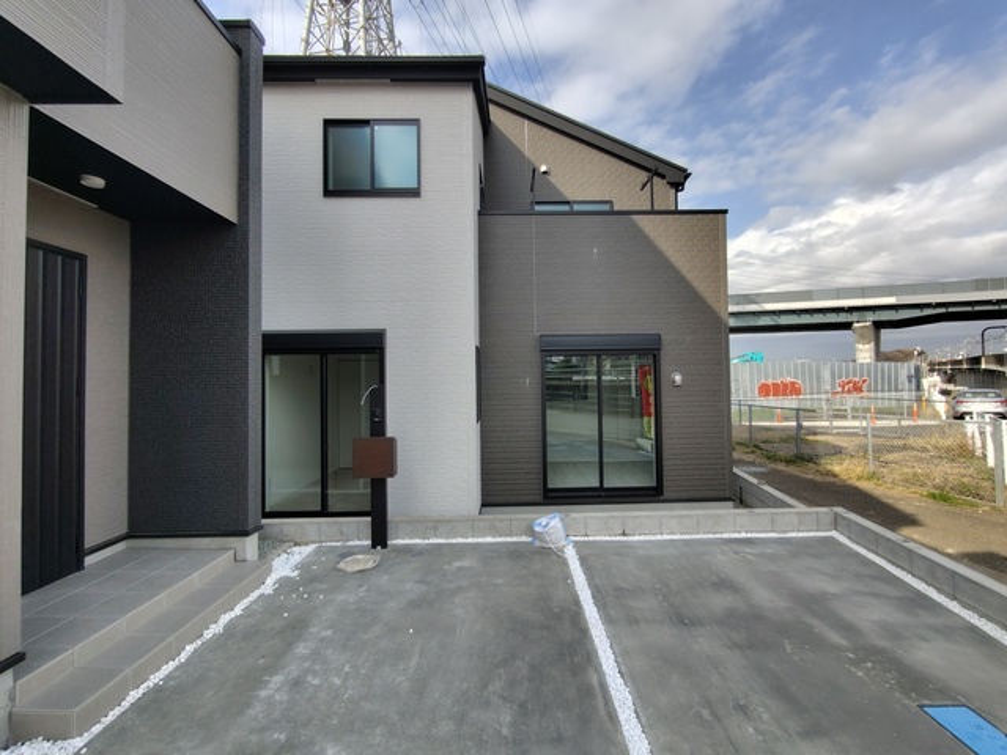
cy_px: 378
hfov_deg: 98.2
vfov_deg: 81.7
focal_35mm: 15
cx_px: 504
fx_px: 436
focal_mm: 1.6
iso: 50
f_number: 2.4
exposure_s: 1/442
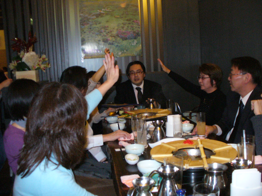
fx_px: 280
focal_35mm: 37
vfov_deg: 38.7
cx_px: 131
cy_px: 98
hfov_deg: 50.1
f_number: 2.8
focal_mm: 6.1
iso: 400
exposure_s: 1/60
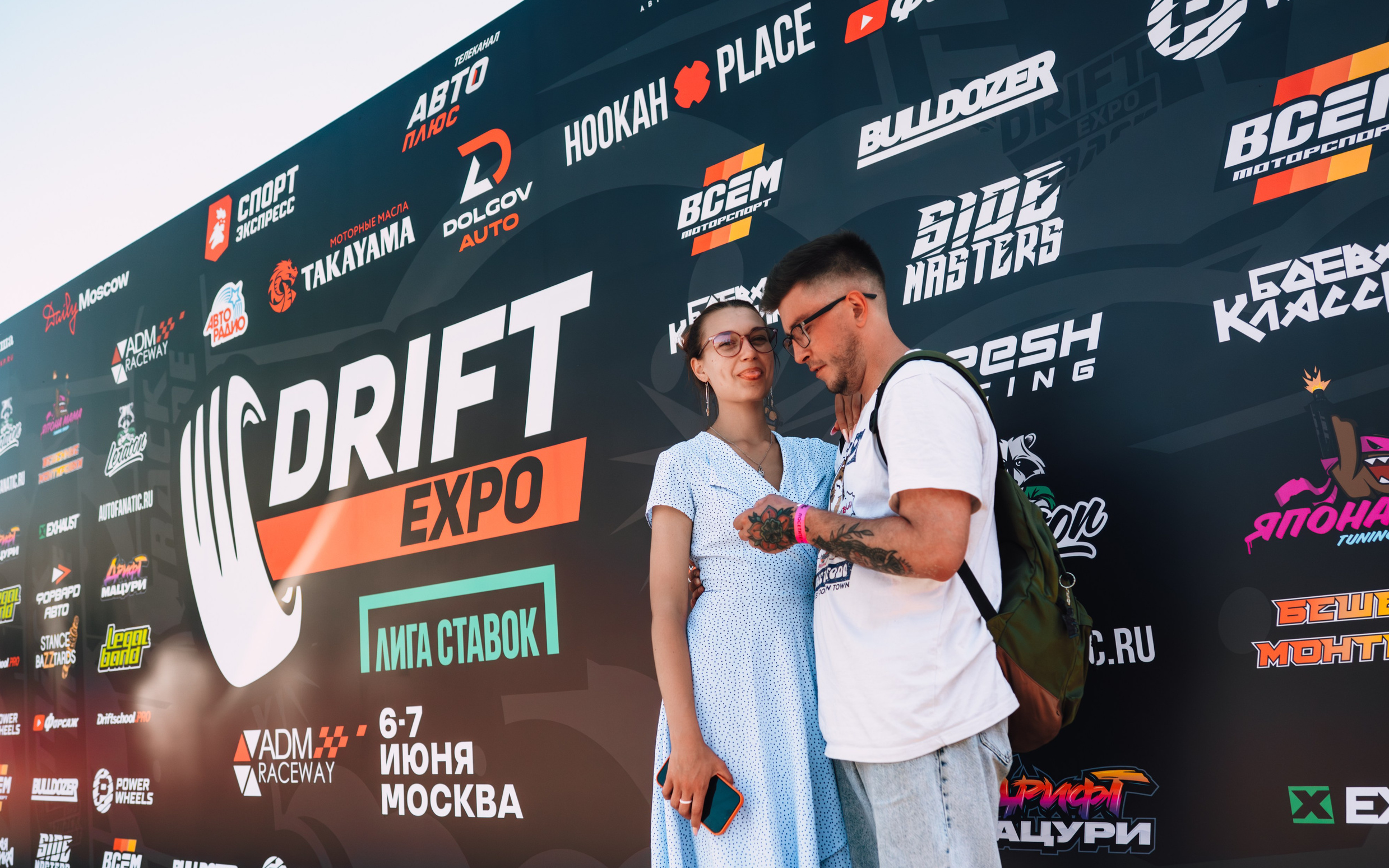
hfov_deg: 68.4
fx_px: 1022
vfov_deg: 45.9
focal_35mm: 27
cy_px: 504
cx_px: 728
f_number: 2.8
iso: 1800
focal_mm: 24
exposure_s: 1/8000
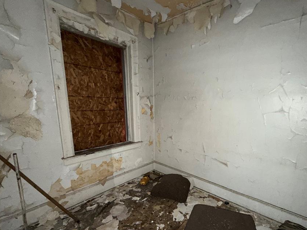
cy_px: 130
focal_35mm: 17
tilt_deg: -11.0
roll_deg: -0.8
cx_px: 182
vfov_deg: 74.4
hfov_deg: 90.0
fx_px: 151
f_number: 2.2
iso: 250
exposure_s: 1/34
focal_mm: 2.22
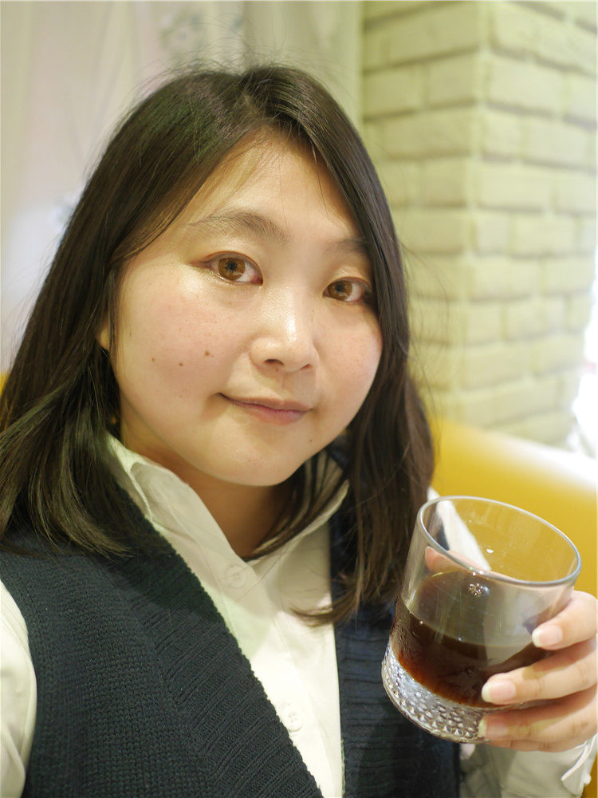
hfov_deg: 46.8
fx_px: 691
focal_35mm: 30
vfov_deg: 60.0
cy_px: 399
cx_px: 299
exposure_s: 1/60
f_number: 1.7
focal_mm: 15
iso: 640
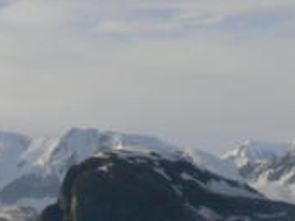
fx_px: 1370
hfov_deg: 11.9
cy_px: -155
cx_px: 410
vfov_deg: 8.9
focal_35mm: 161
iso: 80
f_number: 6.3
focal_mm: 7.5
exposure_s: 1/400
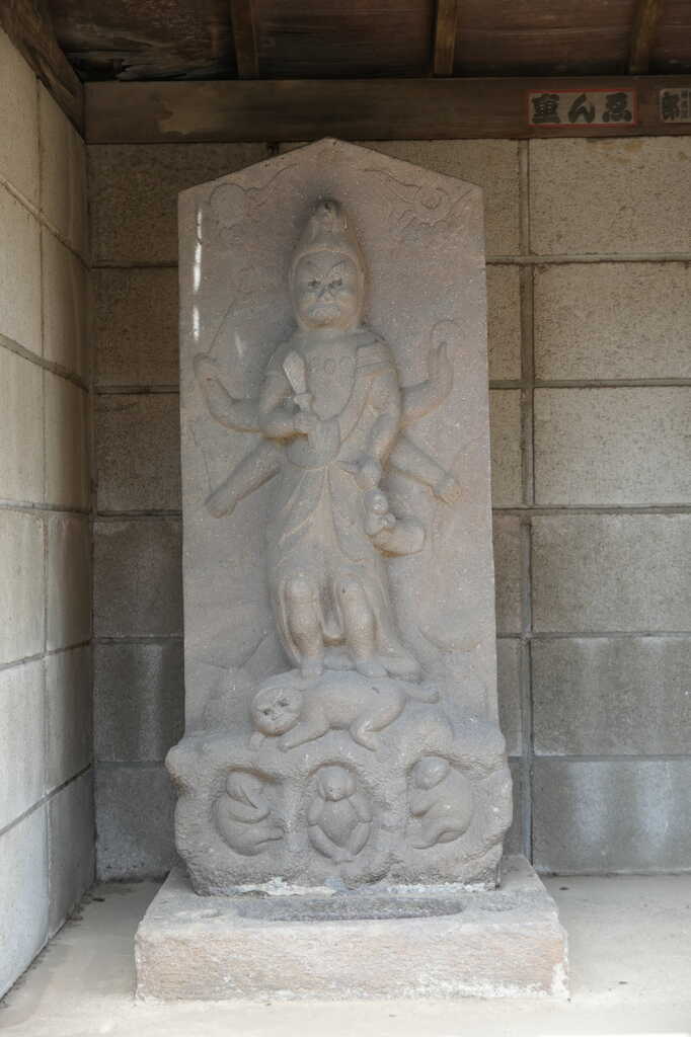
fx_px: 1685
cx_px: 346
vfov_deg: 34.2
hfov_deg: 23.2
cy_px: 518
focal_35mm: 58
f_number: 4.5
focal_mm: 39
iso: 320
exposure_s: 1/160
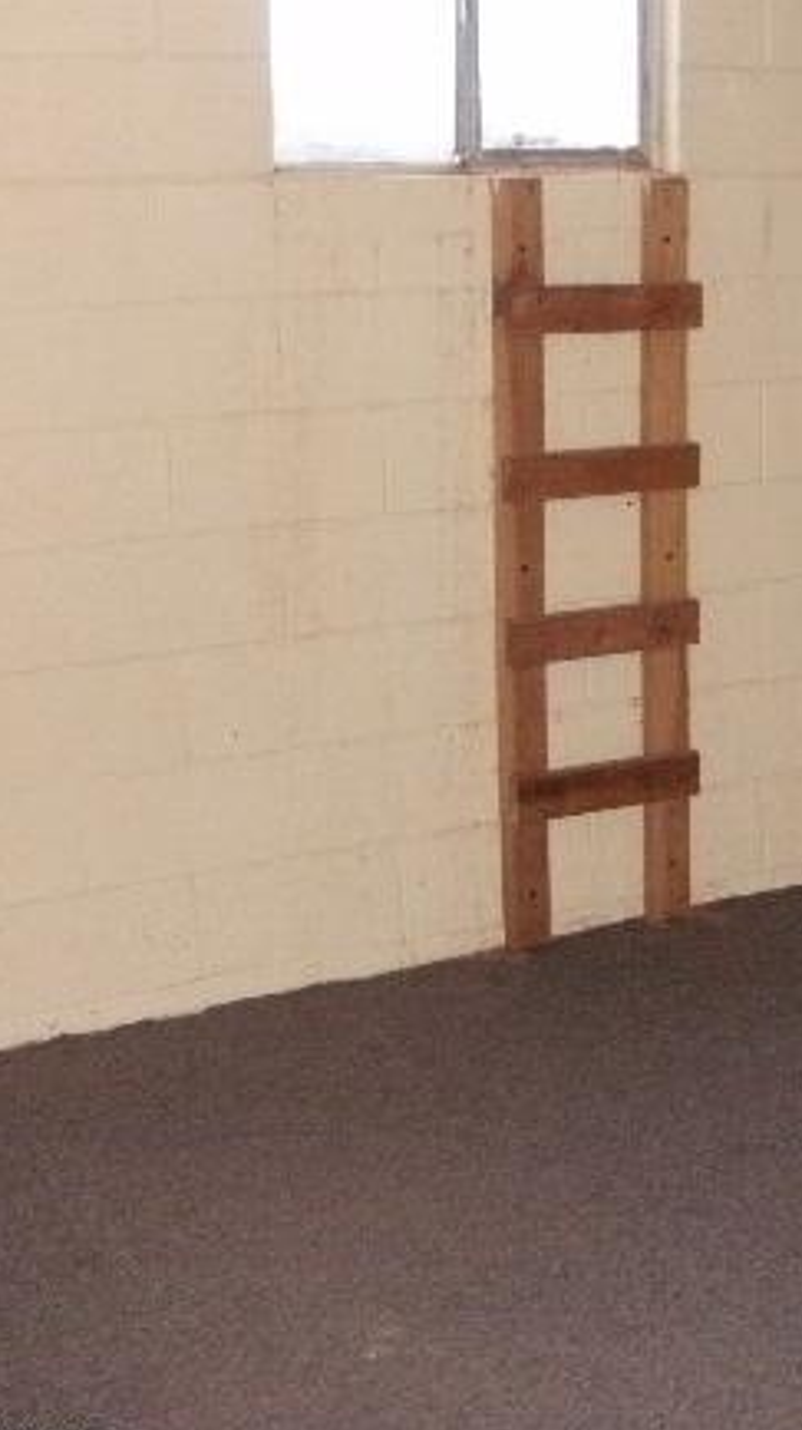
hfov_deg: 19.8
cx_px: 881
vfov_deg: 36.0
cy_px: 723
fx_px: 2197
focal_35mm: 58
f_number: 3.5
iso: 320
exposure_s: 1/30
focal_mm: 6.3
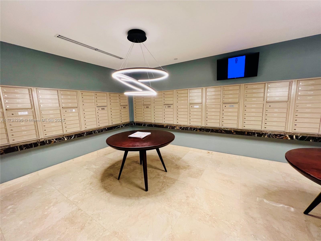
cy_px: 120
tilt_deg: -8.8
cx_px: 160
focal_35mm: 13
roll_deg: +2.2
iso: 200
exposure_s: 1/60
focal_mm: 1.57
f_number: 1.8
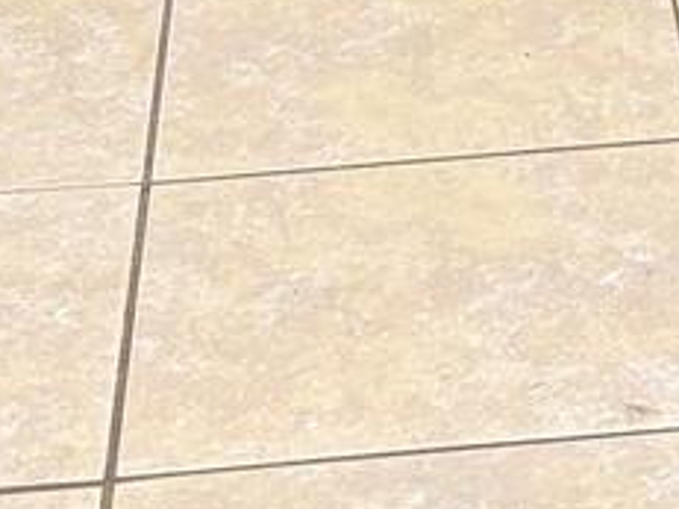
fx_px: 3529
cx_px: 882
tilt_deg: -10.2
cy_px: -912
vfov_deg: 7.4
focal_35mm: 180
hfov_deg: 10.7
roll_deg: +1.9
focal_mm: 5.96
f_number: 1.6
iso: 125
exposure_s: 1/60
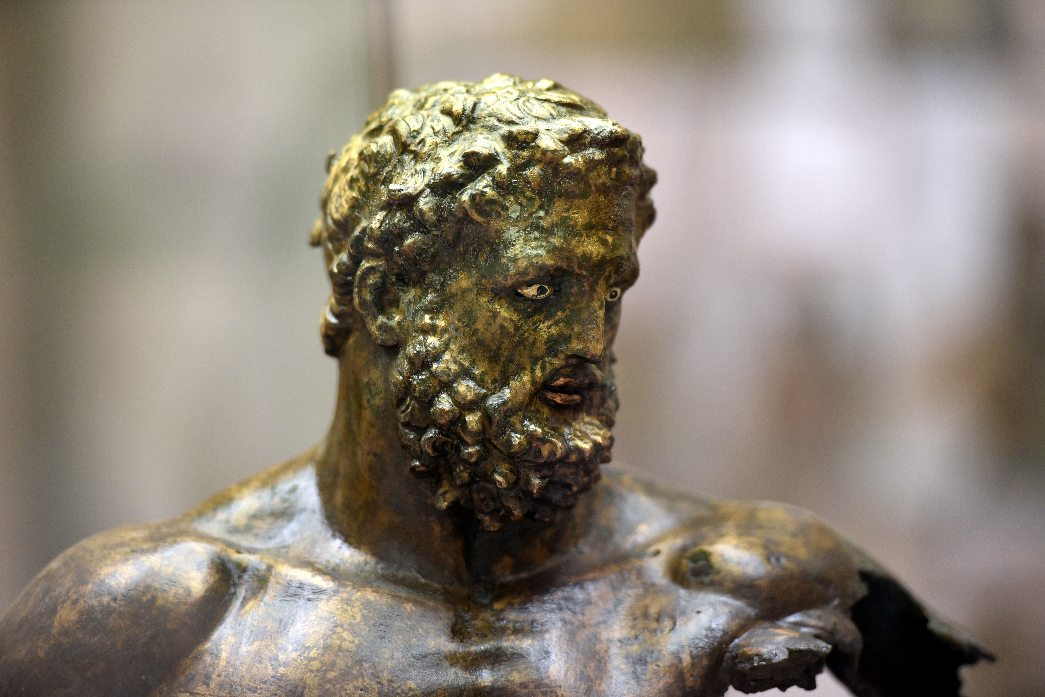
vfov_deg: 6.9
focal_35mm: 200
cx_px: 522
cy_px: 348
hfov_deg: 10.3
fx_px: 5807
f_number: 2.8
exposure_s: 1/200
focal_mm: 200
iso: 1000
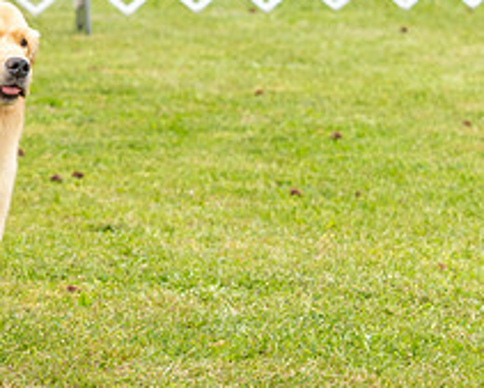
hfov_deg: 7.5
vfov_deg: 6.1
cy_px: -9
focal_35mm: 255
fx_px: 3654
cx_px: -72
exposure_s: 1/640
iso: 400
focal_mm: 85
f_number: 4.5
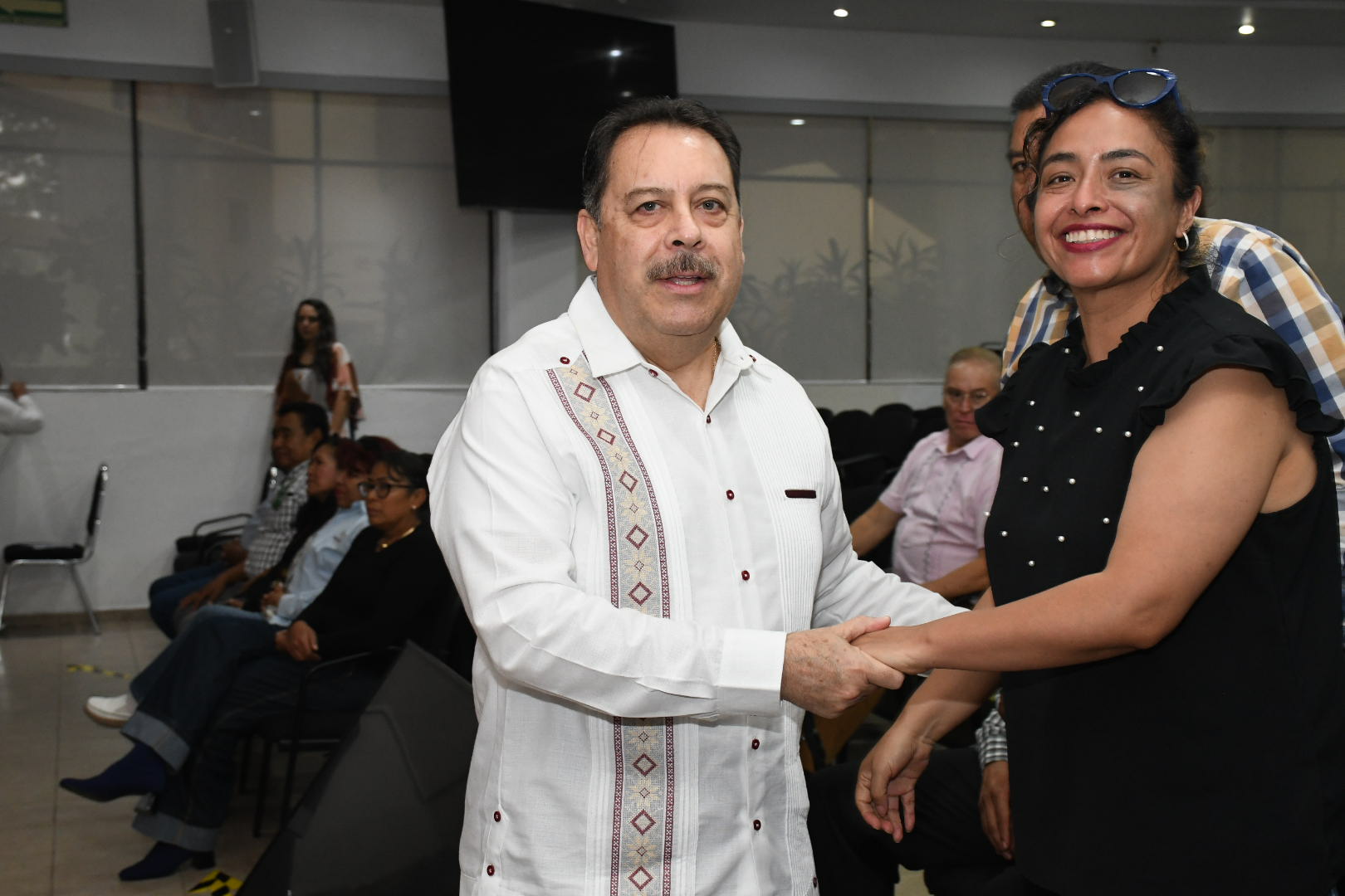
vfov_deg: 26.5
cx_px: 672
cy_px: 448
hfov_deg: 38.9
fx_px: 1905
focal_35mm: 51
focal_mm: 34
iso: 2000
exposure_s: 1/125
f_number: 6.3
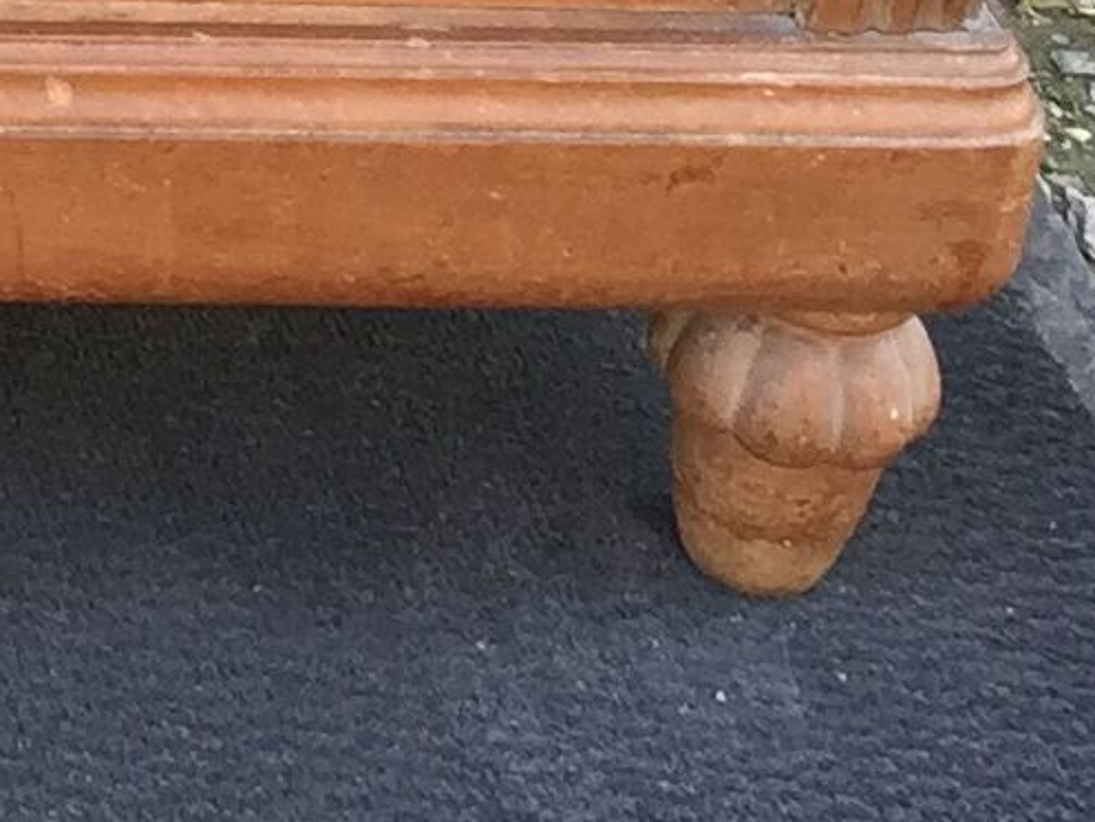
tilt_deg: -24.0
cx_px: -1521
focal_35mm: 191
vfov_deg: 7.2
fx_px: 6042
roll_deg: -1.0
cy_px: -1282
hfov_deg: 9.3
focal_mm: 4.15
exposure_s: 1/100
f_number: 2.2
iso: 40
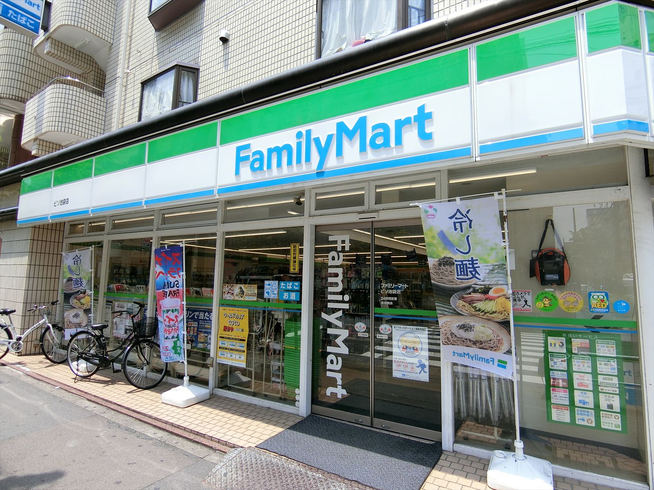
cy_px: 245
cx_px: 327
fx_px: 359
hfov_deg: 84.7
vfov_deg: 68.7
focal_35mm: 19
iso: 80
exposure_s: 1/640
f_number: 2.7
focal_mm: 4.06
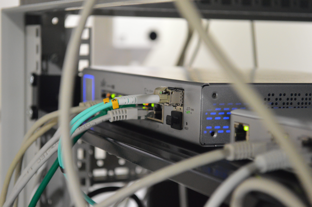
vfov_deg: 16.5
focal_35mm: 82
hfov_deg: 24.6
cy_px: 104
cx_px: 156
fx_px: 714
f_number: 5.6
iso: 2500
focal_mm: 55
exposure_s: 1/60
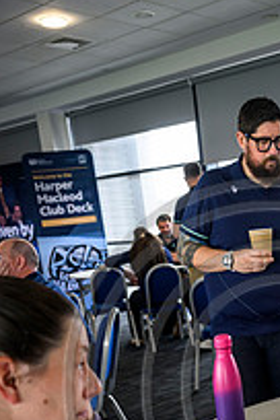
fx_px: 618
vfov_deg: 35.2
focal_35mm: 53
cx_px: 272
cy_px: 383
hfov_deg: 24.5
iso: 2000
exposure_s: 1/500
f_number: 3.2
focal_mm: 24
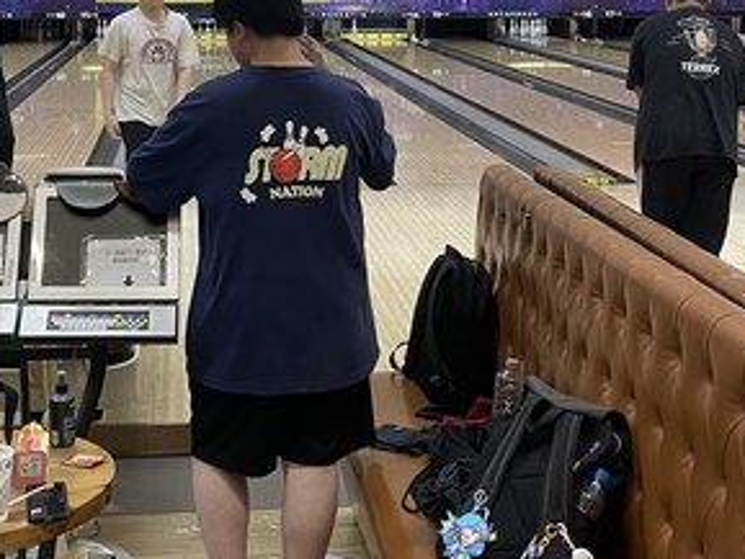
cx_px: 281
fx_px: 1356
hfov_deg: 30.6
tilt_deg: -3.5
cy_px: 40
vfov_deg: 22.6
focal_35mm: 63
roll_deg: +0.4
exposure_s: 1/60
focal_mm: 4.2
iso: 125
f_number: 1.6
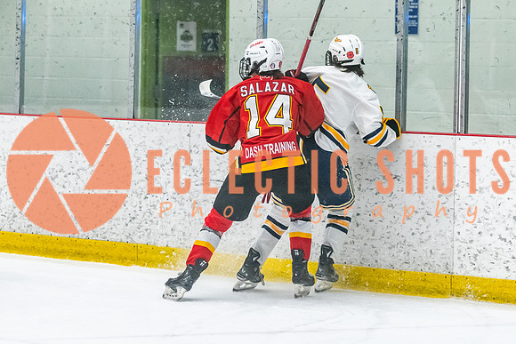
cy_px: 187
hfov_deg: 11.5
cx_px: 282
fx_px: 2572
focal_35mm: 179
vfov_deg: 7.7
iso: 3200
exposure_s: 1/800
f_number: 2.8
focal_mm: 92
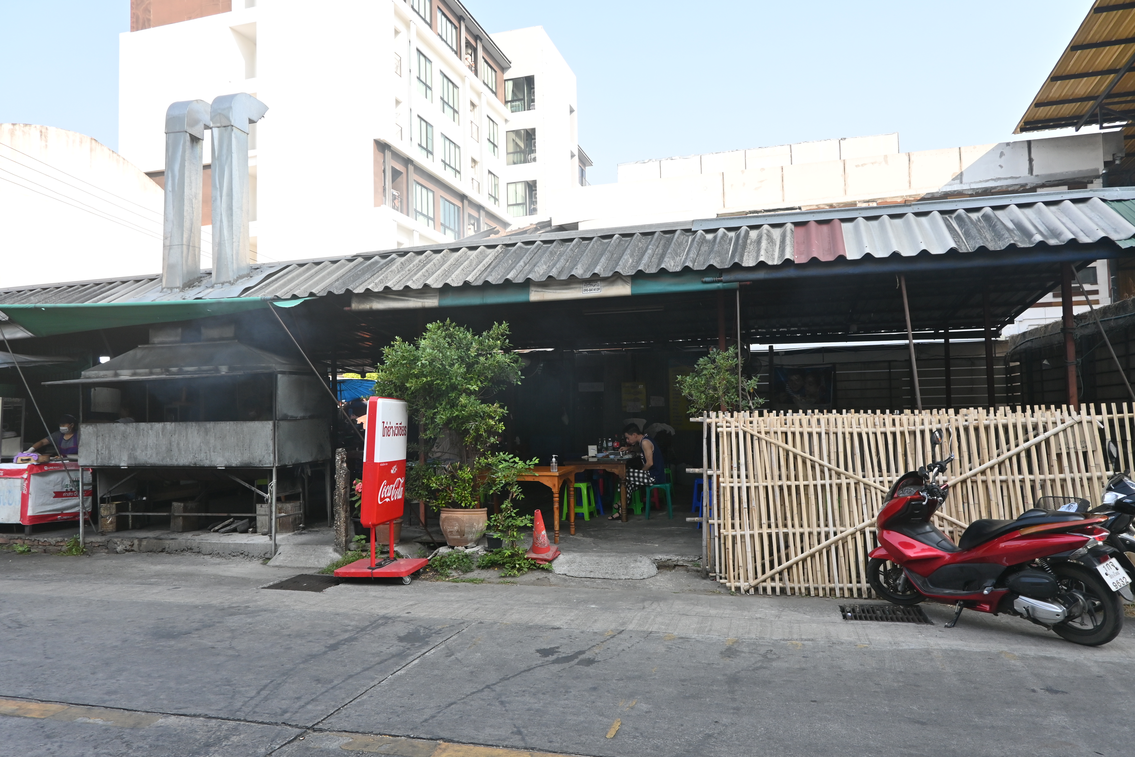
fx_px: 757
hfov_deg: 73.7
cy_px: 378
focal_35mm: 24
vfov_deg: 53.1
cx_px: 568
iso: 200
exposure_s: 1/250
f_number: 5.6
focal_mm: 16
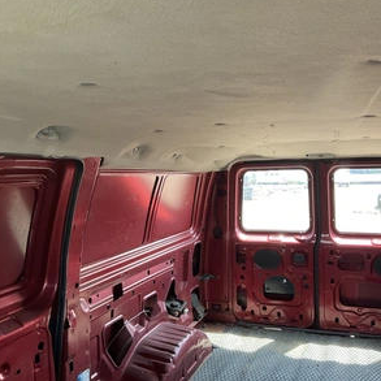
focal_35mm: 35
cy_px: 187
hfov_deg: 47.1
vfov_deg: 47.2
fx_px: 436
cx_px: 215
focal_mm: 3
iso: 64
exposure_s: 1/116
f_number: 1.8
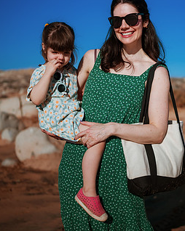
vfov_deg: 31.4
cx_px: 142
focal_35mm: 60
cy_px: 98
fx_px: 411
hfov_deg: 25.0
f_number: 1.8
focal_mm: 35
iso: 50
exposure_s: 1/8000
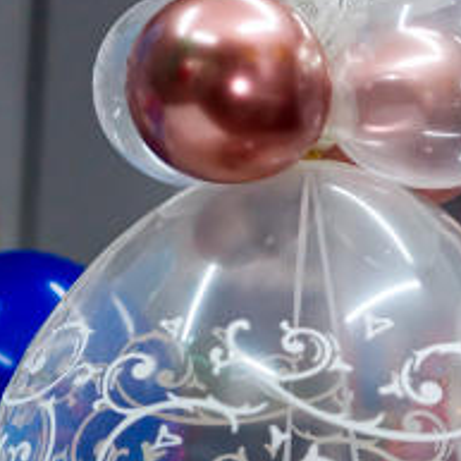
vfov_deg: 8.8
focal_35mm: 198
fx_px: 2981
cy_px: 285
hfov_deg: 8.8
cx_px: 88
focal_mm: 75
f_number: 2.8
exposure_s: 1/800
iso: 800
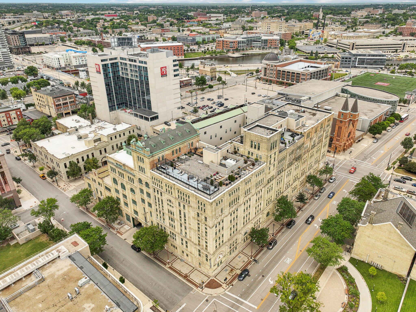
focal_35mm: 24
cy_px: 156
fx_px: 288
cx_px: 208
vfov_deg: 56.8
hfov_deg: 71.6
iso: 140
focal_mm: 12.3
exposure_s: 1/1250
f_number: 2.8
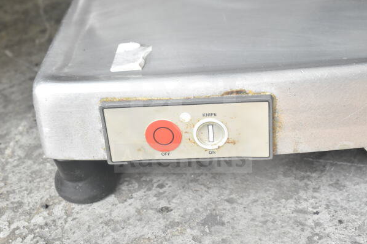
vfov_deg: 27.5
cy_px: 124
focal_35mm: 49
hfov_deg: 40.4
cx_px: 183
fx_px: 499
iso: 1600
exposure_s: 1/320
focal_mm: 32
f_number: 9
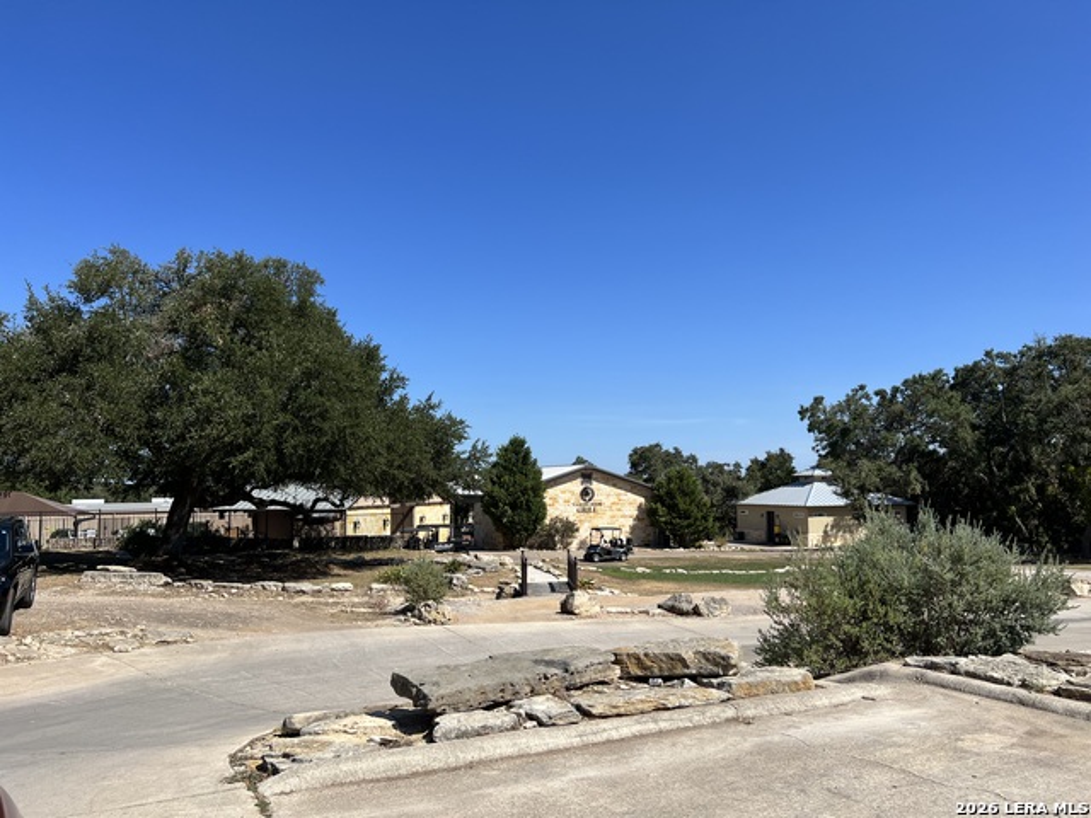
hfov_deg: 67.3
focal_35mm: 26
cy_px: 409
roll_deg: +1.7
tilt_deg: +4.6
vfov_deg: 53.1
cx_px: 546
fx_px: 819
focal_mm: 5.7
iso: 50
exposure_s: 1/5319
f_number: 1.5
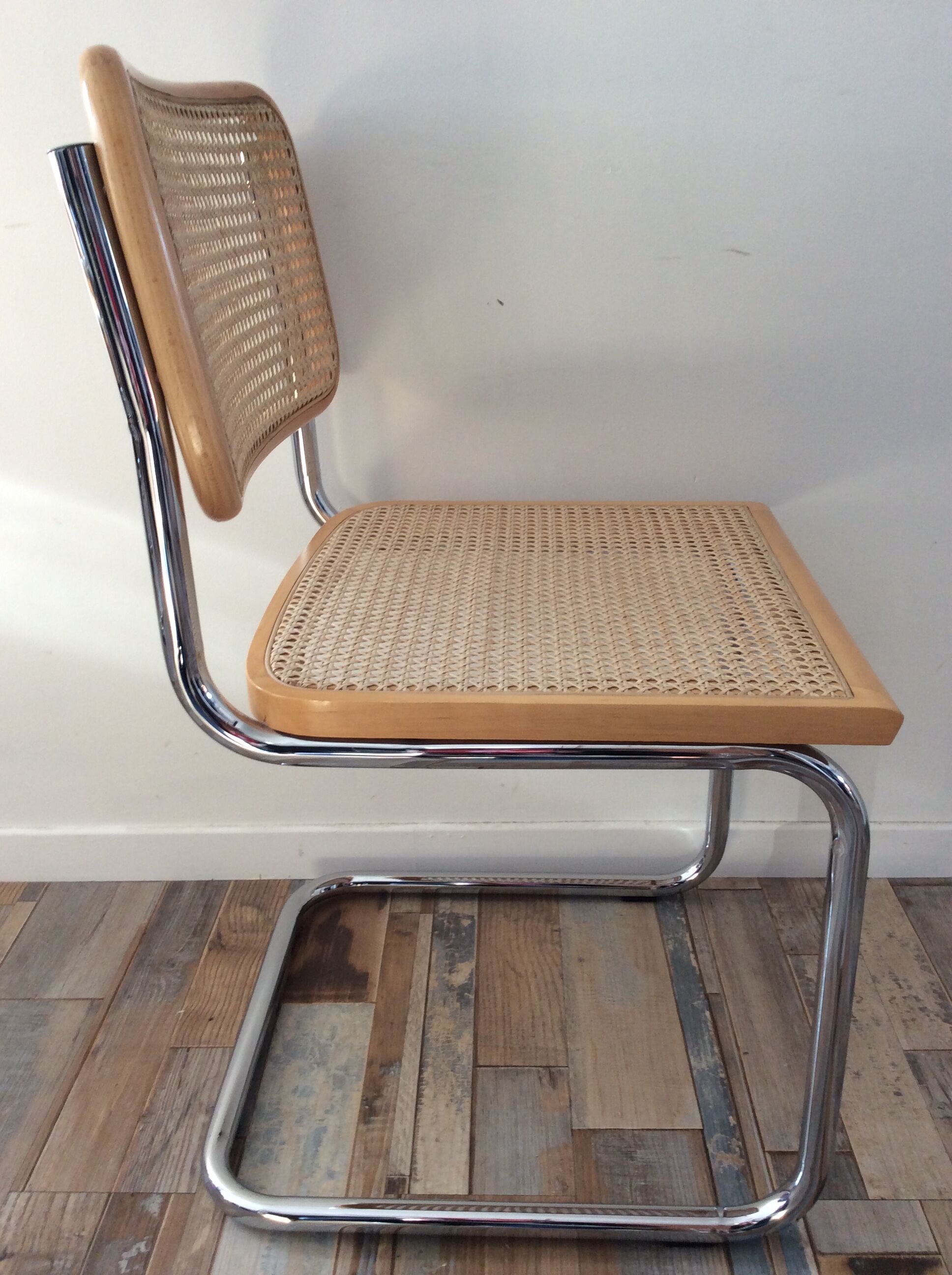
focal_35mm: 32
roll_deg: +1.8
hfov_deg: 44.1
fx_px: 1177
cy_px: 638
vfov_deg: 56.9
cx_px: 476
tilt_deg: -22.7
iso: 50
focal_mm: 3.3
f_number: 2.4
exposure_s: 1/25
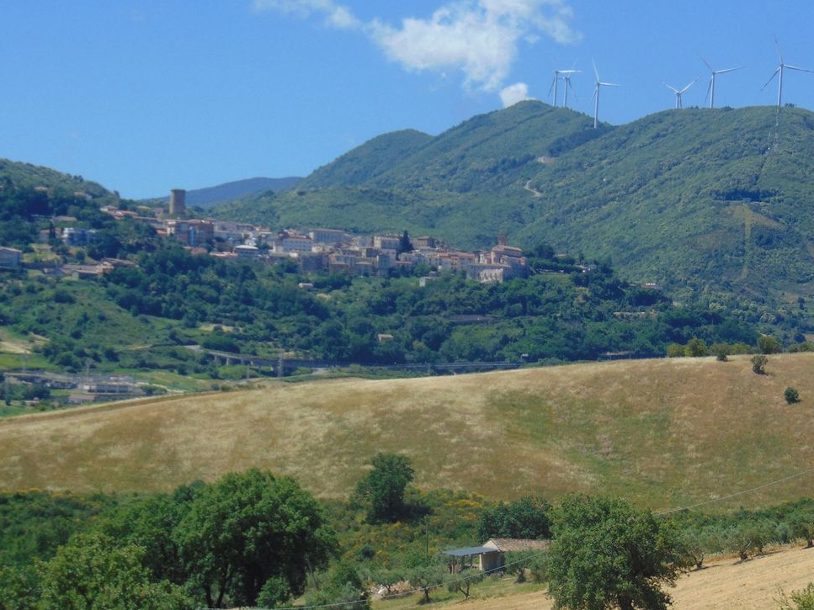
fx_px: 3151
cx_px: 383
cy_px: 273
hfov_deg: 14.7
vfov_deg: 11.1
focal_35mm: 134
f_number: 3.9
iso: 80
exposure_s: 1/800
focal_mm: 19.4
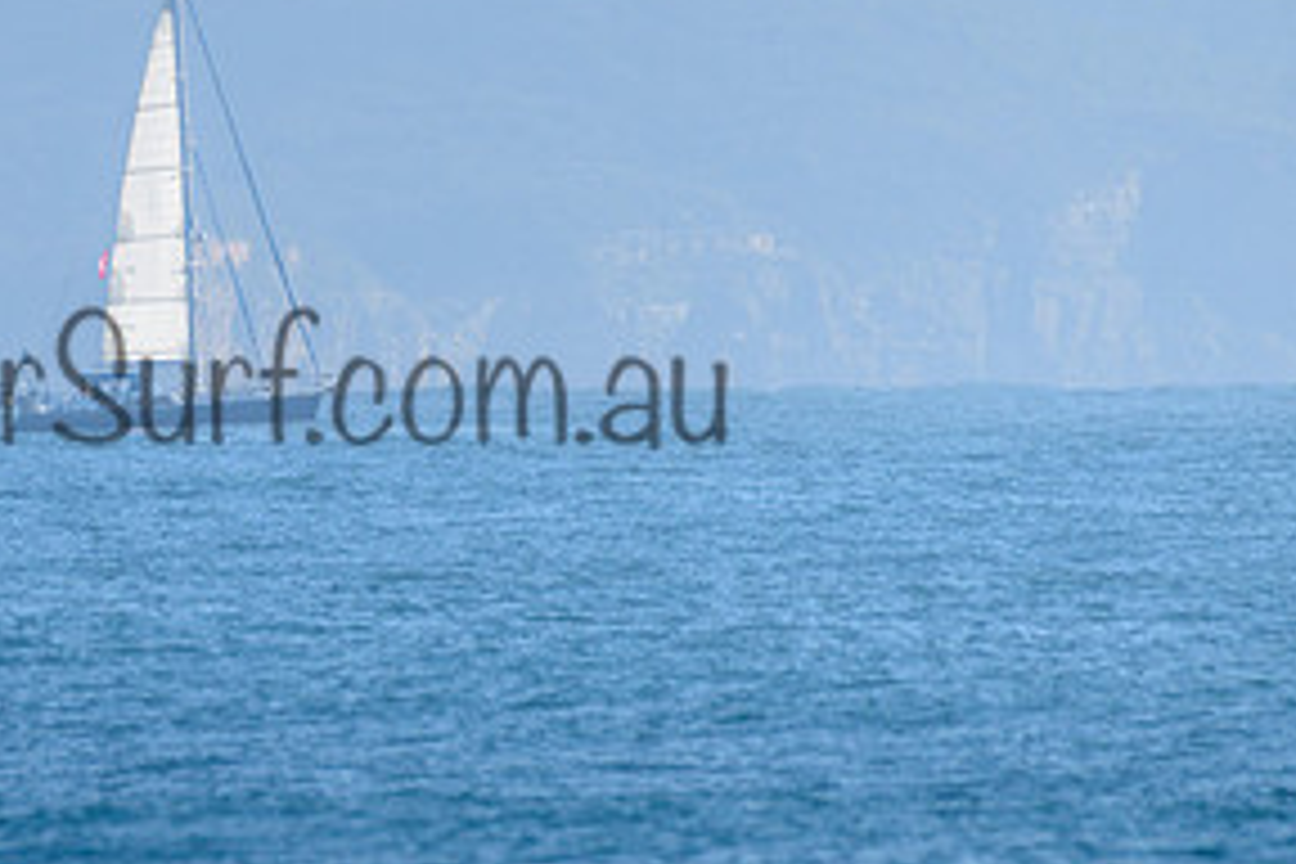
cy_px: 198
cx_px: -16
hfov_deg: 1.7
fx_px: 44385
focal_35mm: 1233
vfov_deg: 1.1
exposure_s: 1/2000
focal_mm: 500
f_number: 5.6
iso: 200
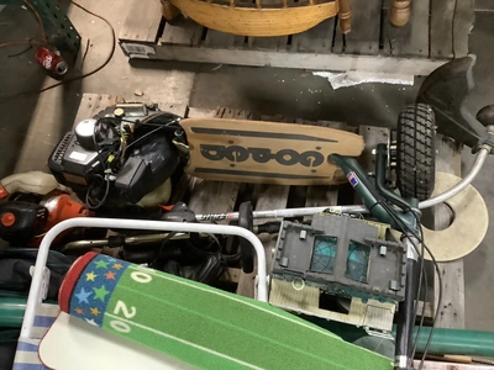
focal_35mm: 31
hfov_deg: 58.4
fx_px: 442
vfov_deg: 45.4
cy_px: 185
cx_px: 247
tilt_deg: -66.1
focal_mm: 3.3
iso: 500
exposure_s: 1/30
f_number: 2.4
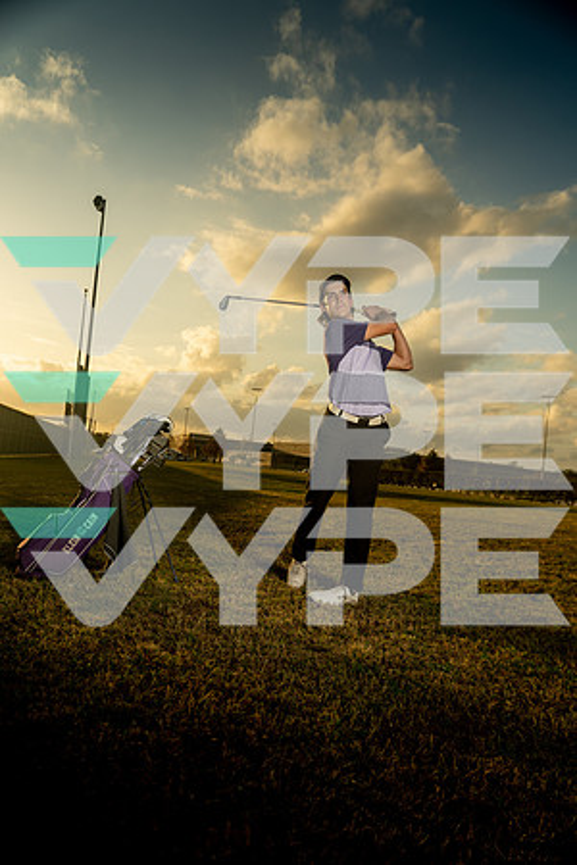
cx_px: 288
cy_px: 432
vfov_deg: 61.9
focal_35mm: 30
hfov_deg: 43.6
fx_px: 721
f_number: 4.5
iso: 400
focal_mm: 30
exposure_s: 1/250
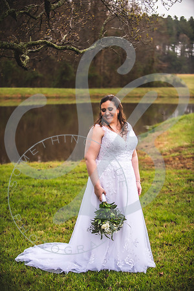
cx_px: 97
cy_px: 146
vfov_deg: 28.8
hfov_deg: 19.5
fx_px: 566
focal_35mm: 70
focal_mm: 70
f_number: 2.8
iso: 320
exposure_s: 1/320
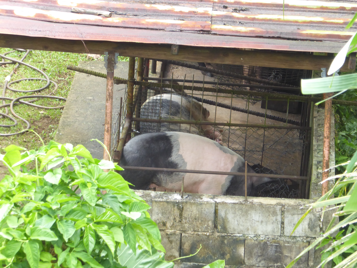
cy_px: 134
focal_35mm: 214
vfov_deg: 6.9
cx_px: 178
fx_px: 2207
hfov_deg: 9.2
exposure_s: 1/80
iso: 320
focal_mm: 38.4
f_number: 5.6
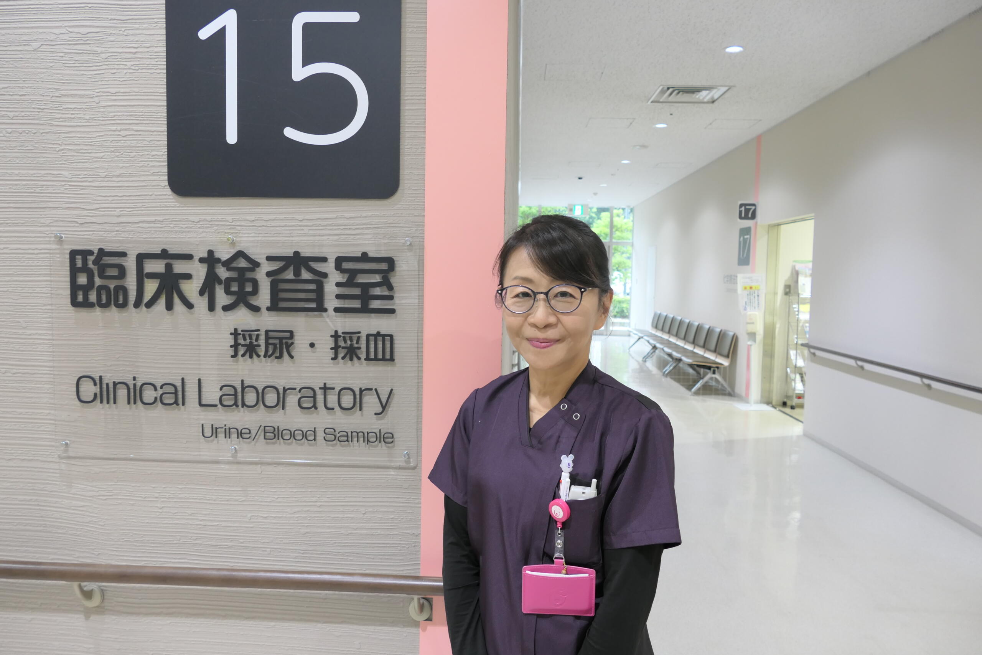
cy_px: 328
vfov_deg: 51.3
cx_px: 491
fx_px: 682
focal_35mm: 25
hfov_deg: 71.5
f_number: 2.8
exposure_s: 1/60
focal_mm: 9.12
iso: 400
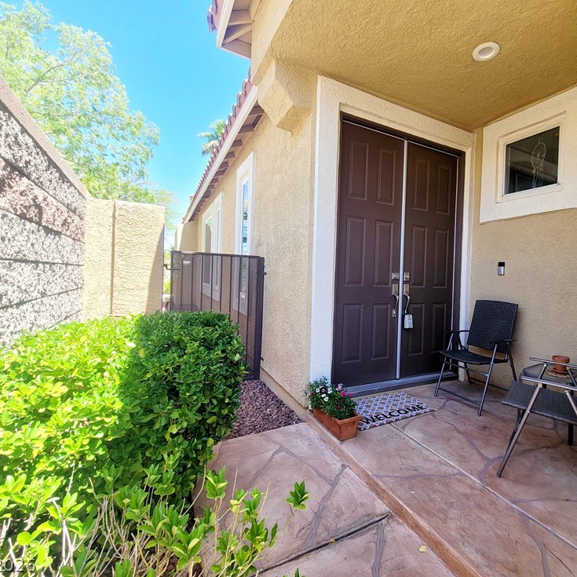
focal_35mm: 16
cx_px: 352
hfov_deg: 86.1
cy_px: 276
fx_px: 302
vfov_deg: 87.4
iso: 50
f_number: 2.2
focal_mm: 2.2
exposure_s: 1/400
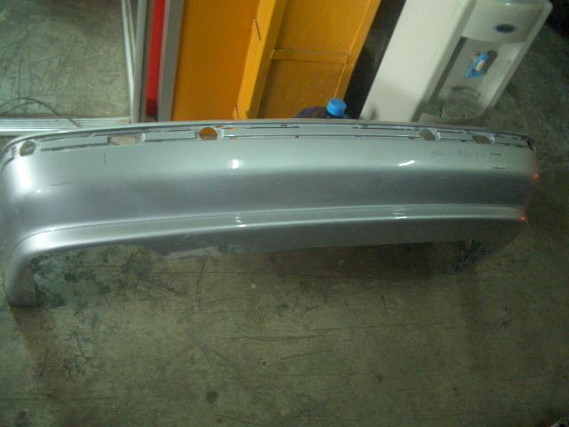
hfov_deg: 52.6
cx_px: 284
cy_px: 214
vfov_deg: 40.7
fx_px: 575
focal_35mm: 35
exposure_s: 1/8
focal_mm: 5.8
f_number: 2.6
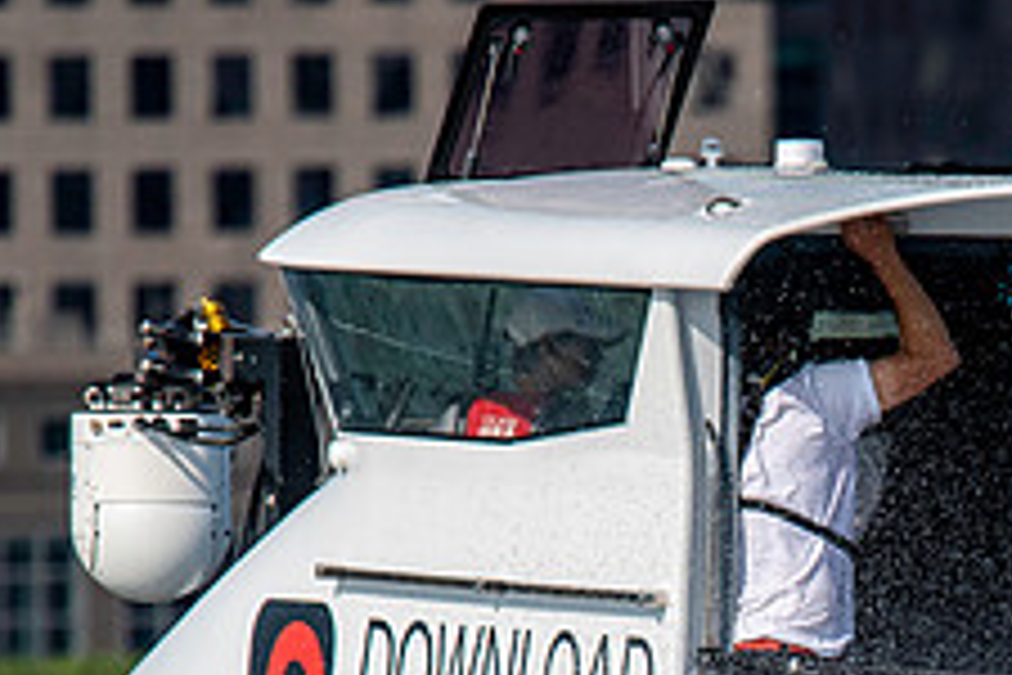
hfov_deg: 1.3
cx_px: 909
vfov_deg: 0.8
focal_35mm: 1625
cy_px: 781
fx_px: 45677
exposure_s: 1/3200
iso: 500
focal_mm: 420
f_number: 5.6
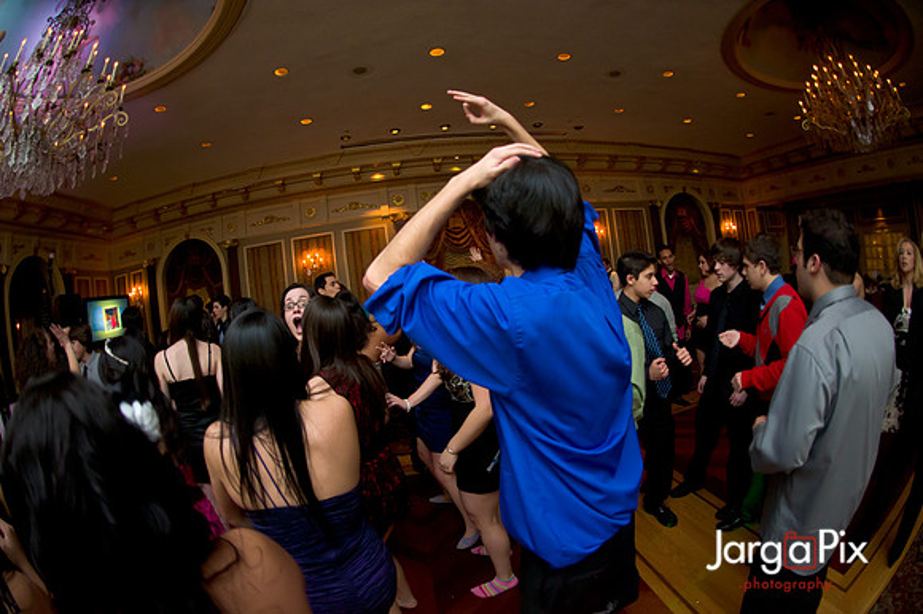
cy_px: 307
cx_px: 462
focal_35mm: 16
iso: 3200
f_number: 3.2
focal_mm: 16
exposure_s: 1/125
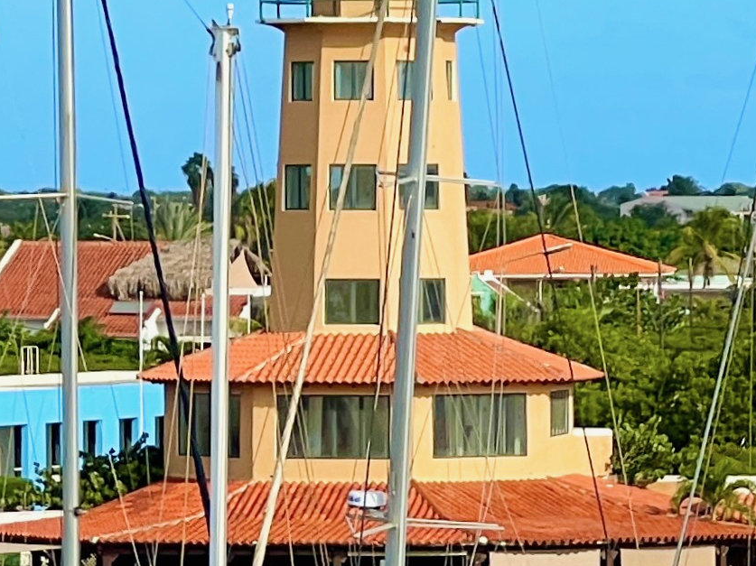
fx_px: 7990
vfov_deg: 4.1
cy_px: 274
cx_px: 549
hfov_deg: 5.4
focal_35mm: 366
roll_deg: +0.9
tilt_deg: -0.4
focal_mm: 9
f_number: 2.8
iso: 32
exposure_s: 1/1143
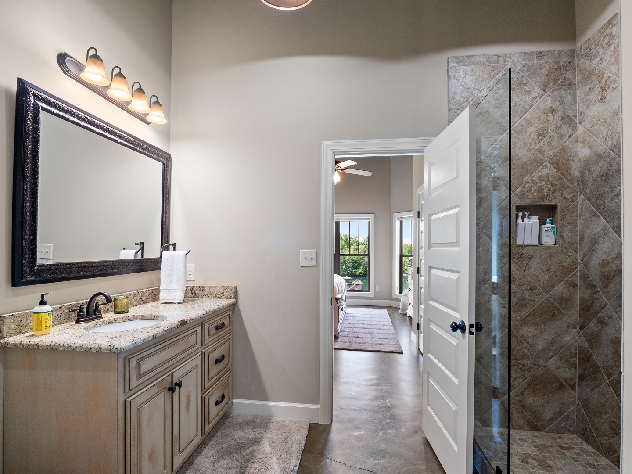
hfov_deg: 94.5
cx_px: 316
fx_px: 292
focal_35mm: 16
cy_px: 237
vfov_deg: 78.1
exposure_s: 1/10
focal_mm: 8
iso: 400
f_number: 5.6
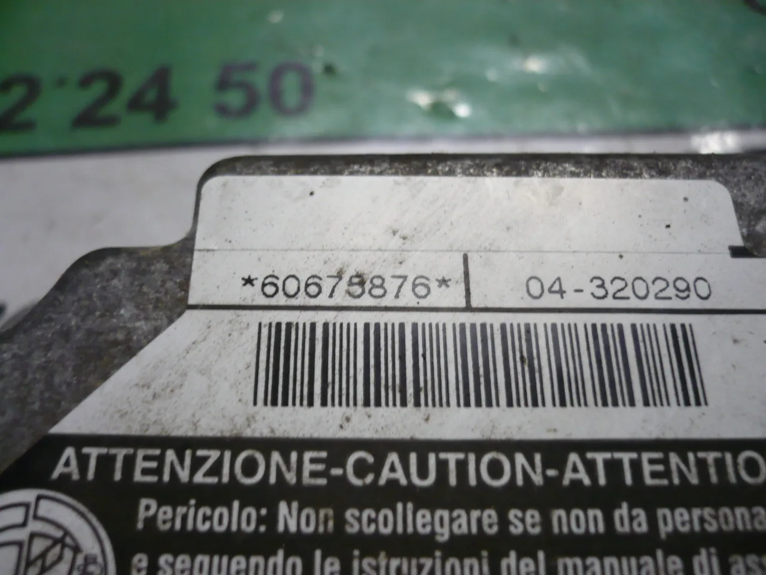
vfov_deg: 40.7
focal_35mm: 35
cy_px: 288
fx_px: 774
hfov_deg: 52.6
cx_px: 383
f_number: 2.8
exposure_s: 1/15
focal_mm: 5.8
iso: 200
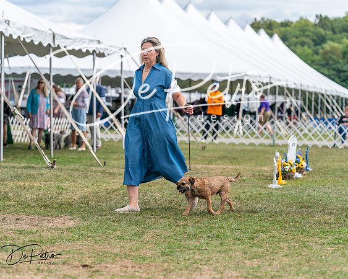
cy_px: 140
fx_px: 1310
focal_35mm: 127
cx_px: 174
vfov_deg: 12.1
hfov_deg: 15.1
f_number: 4
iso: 400
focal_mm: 113
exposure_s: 1/2500
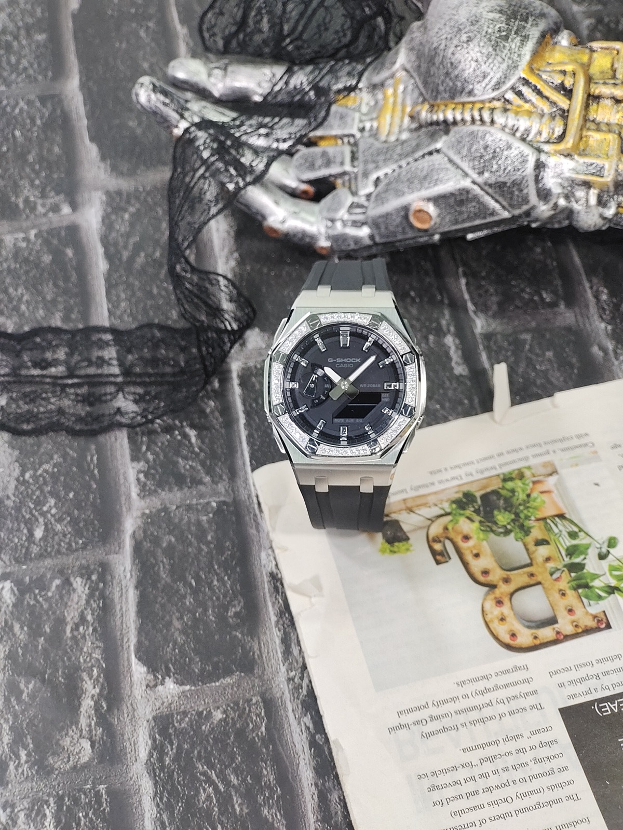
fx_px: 1200
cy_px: 415
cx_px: 312
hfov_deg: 29.1
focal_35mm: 50
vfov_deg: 38.2
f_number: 2.08
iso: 97
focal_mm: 7.55
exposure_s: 1/100
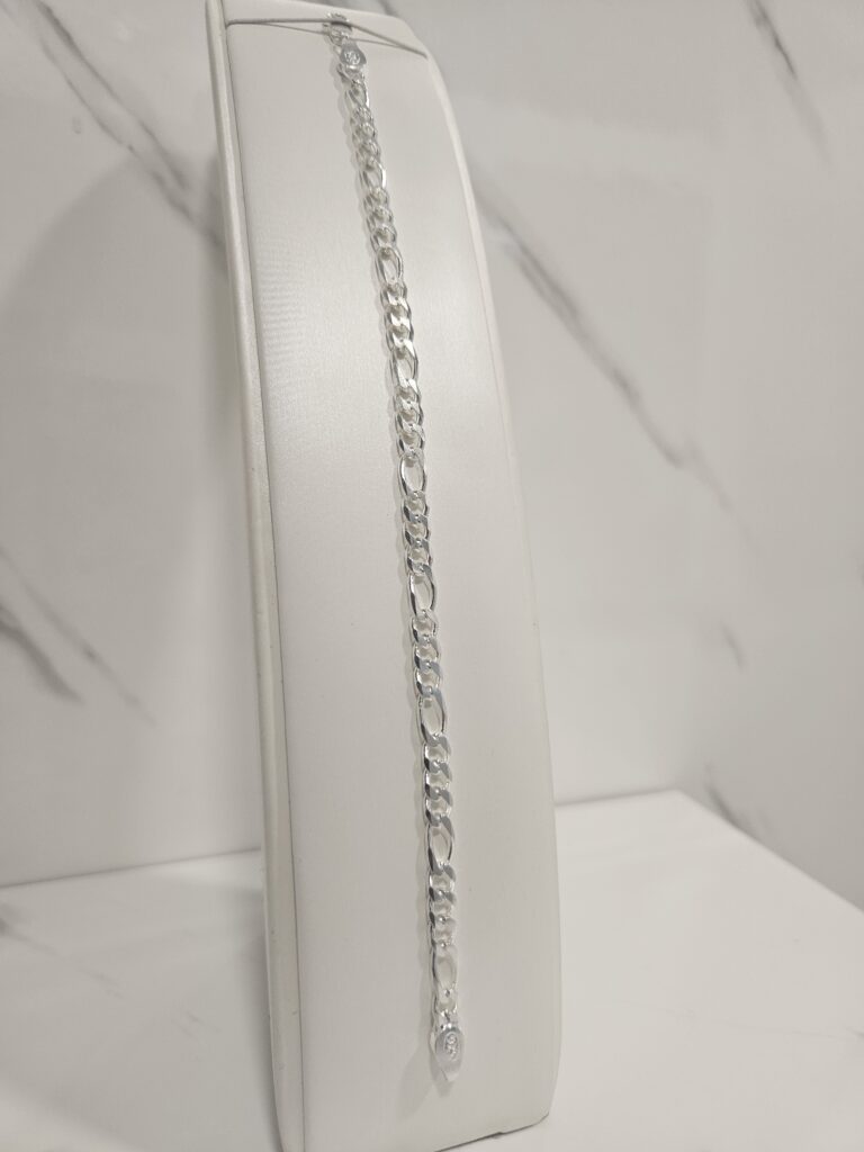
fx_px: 765
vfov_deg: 73.9
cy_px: 576
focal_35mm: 23
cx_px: 432
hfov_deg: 58.9
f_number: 1.8
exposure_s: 1/100
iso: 160
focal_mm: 5.4
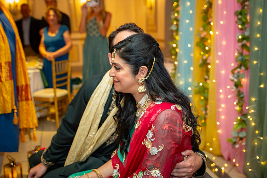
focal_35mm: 49
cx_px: 133
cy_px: 87
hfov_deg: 40.5
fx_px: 362
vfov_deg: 27.6
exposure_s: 1/60
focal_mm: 46
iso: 1000
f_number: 2.8
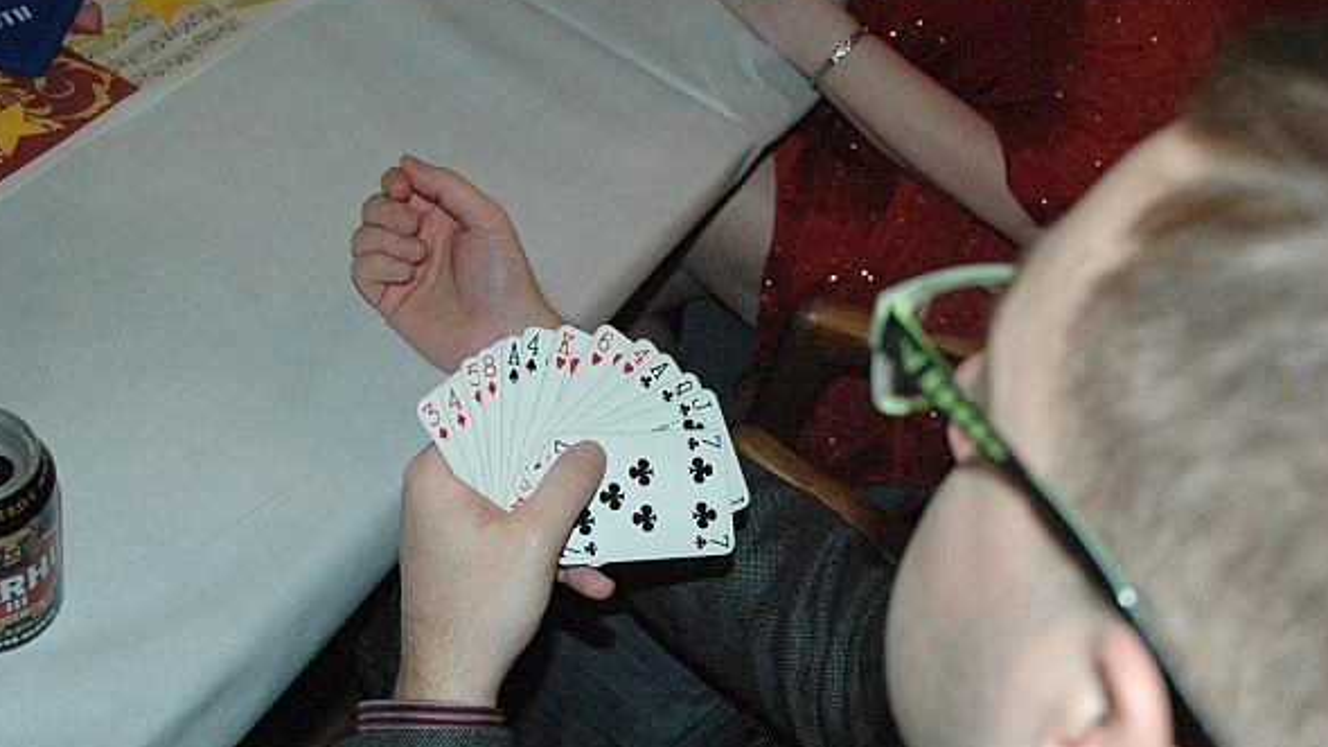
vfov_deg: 25.6
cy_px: 420
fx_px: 1638
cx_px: 663
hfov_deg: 44.1
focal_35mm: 47
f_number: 5
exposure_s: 1/60
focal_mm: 29
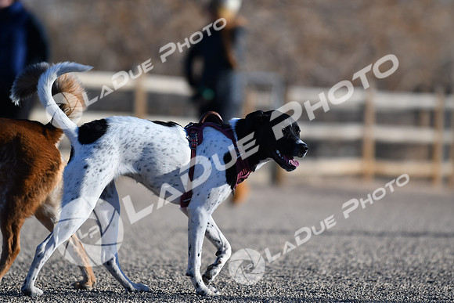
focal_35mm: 300
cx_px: 227
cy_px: 152
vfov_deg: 4.6
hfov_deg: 6.9
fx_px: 3784
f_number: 2.8
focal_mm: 200
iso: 200
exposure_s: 1/4000
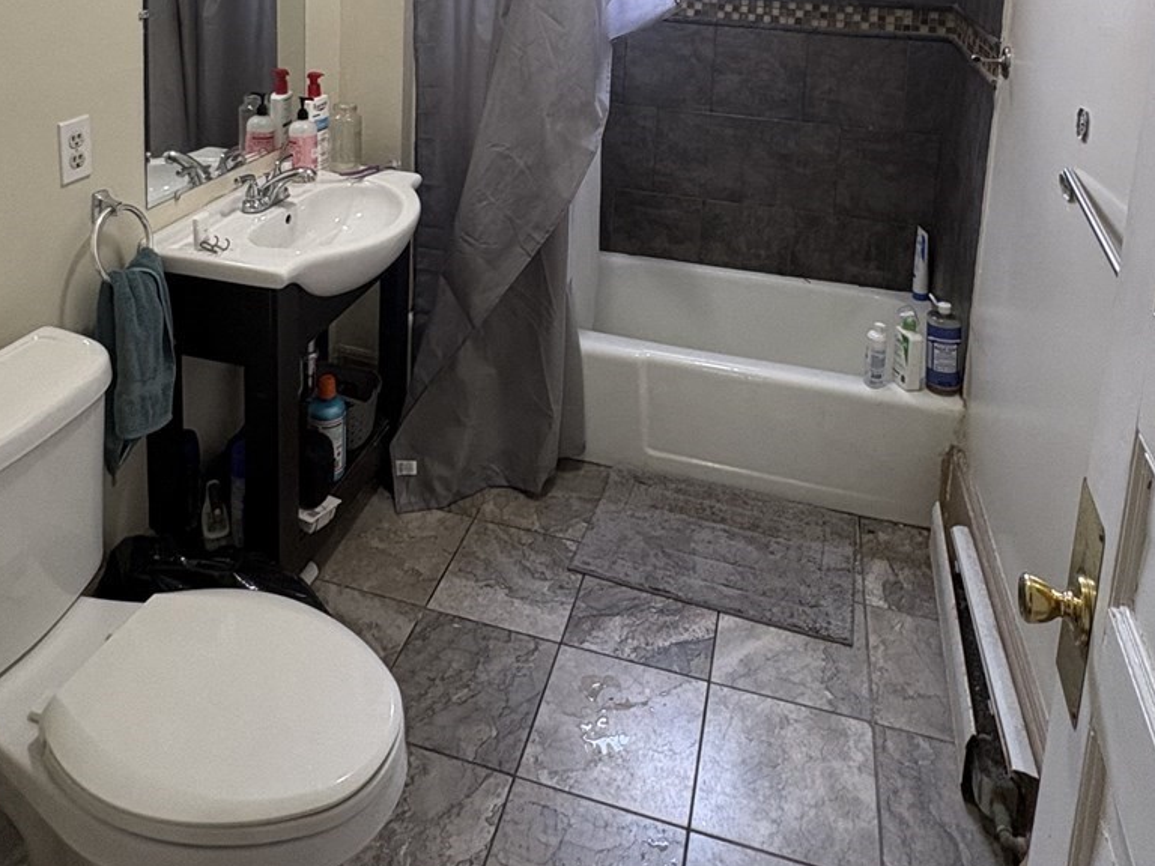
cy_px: 20
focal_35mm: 28
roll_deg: -1.0
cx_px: 534
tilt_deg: -6.3
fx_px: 934
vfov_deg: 43.4
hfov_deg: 63.4
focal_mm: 2.22
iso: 200
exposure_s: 1/60
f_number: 2.2
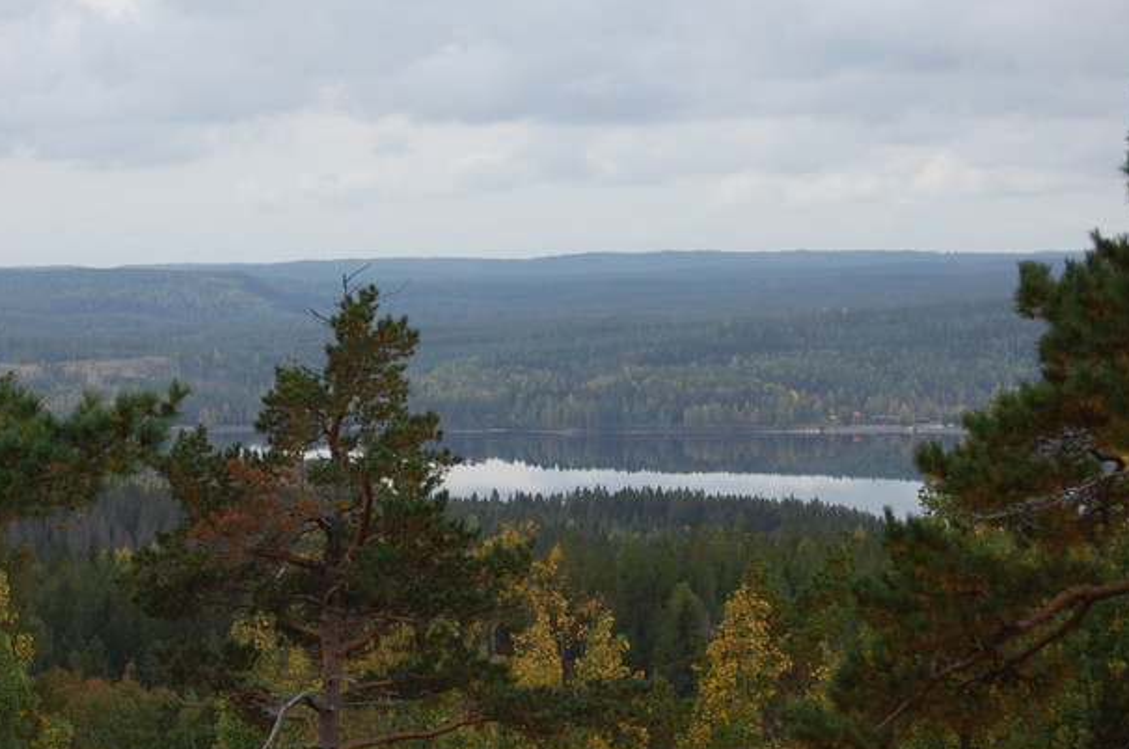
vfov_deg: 10.4
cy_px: 201
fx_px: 4095
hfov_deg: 15.7
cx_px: 408
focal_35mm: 131
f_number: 9
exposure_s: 1/320
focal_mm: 55
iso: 200
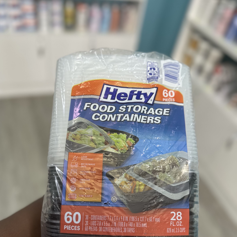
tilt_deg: -45.3
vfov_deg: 54.8
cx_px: 116
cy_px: 152
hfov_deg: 55.6
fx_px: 225
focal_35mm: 29
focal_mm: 6.86
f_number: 1.78
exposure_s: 1/121
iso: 125
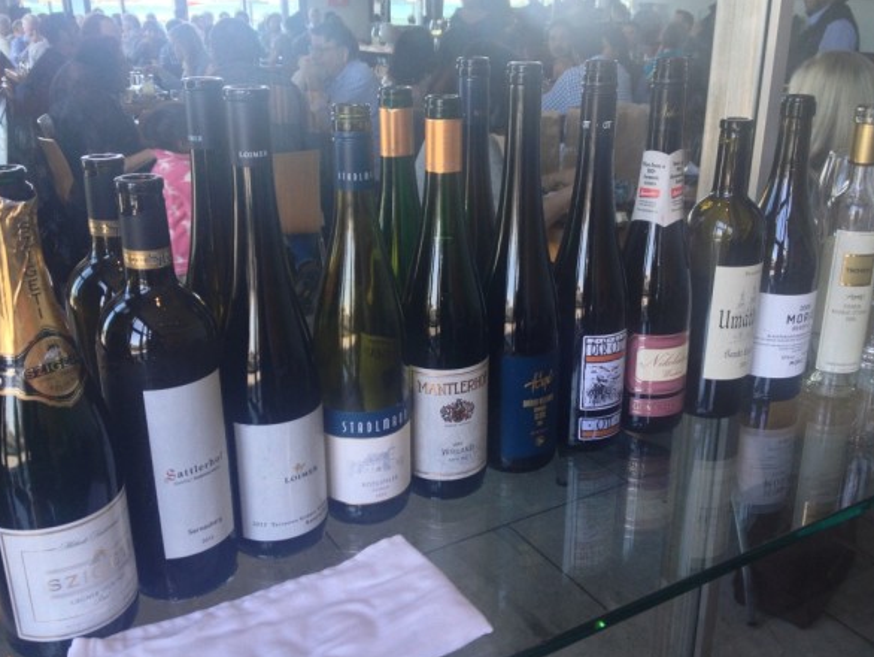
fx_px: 935
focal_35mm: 37
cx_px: 452
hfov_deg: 50.1
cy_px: 317
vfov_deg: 38.7
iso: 64
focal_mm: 4.28
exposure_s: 1/60
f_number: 2.4
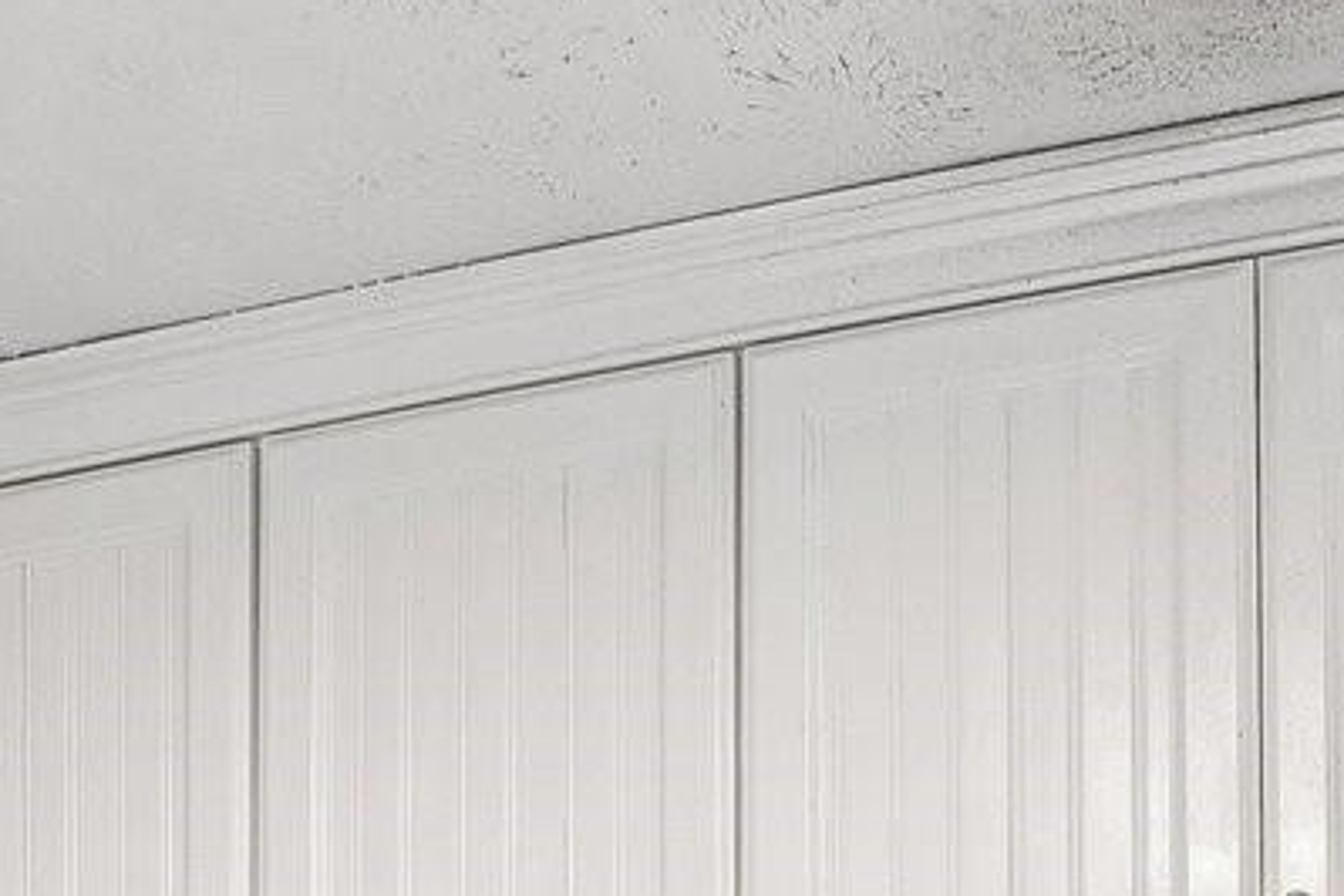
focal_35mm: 77
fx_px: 2874
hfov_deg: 26.1
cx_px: 963
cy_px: 1878
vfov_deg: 14.3
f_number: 8
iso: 400
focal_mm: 10
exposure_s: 1/2.5
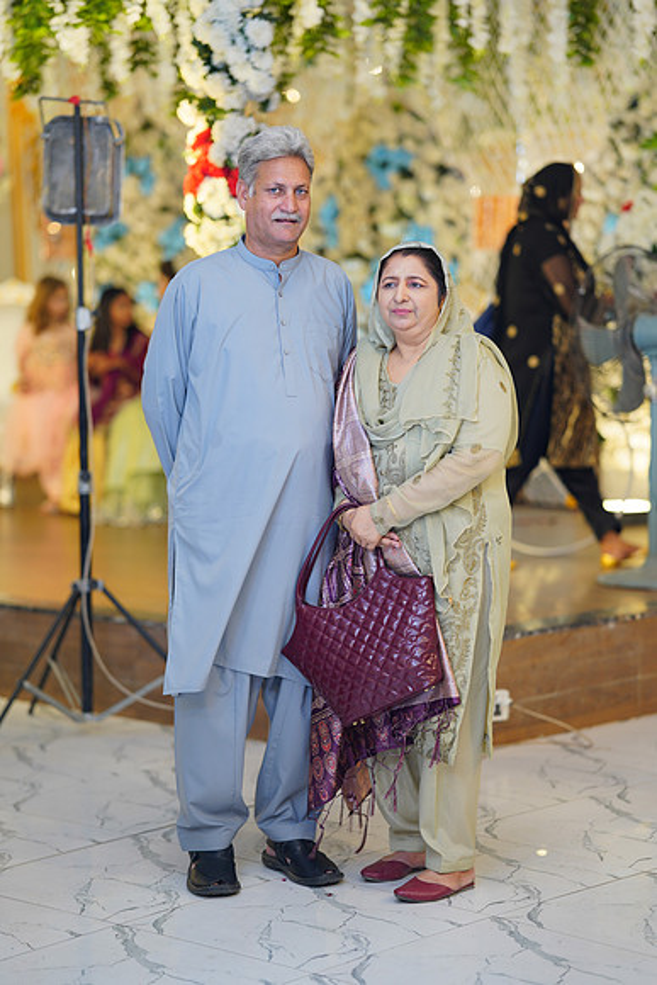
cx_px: 328
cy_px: 492
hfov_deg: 16.1
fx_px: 2325
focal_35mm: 85
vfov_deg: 23.9
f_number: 1.6
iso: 100
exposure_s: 1/200
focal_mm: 85
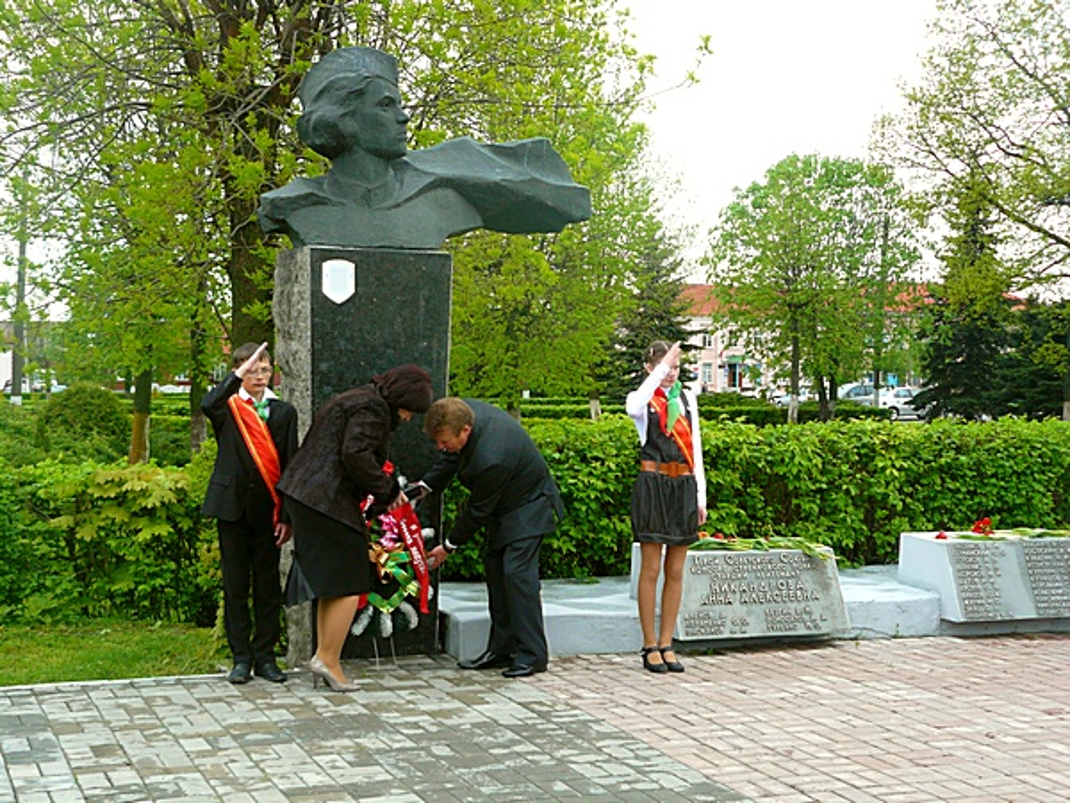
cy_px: 402
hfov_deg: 34.3
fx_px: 1731
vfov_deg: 26.1
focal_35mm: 56
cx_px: 535
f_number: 2.8
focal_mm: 9.3
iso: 100
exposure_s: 1/125
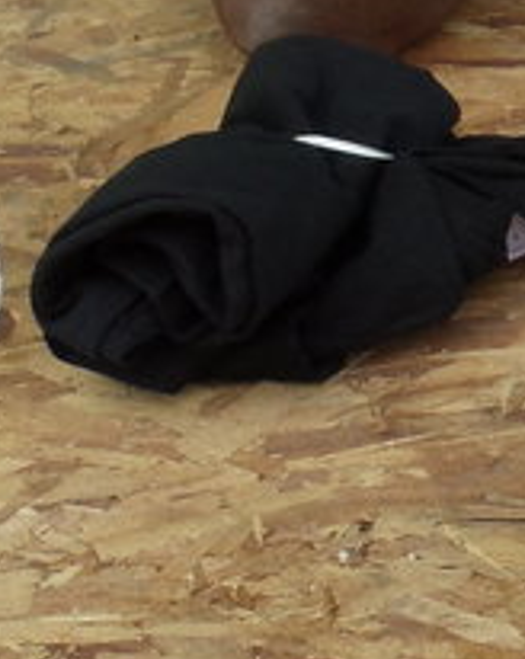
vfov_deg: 8.9
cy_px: -141
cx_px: 1056
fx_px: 4169
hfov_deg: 7.0
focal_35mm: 214
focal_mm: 6
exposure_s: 1/500
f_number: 3.5
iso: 100
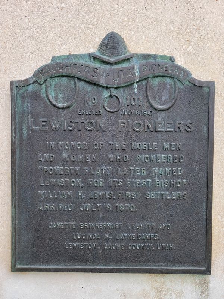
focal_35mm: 26
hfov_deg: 53.1
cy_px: 150
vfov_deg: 67.3
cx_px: 112
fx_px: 224
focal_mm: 5.4
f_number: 1.8
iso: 40
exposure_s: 1/435
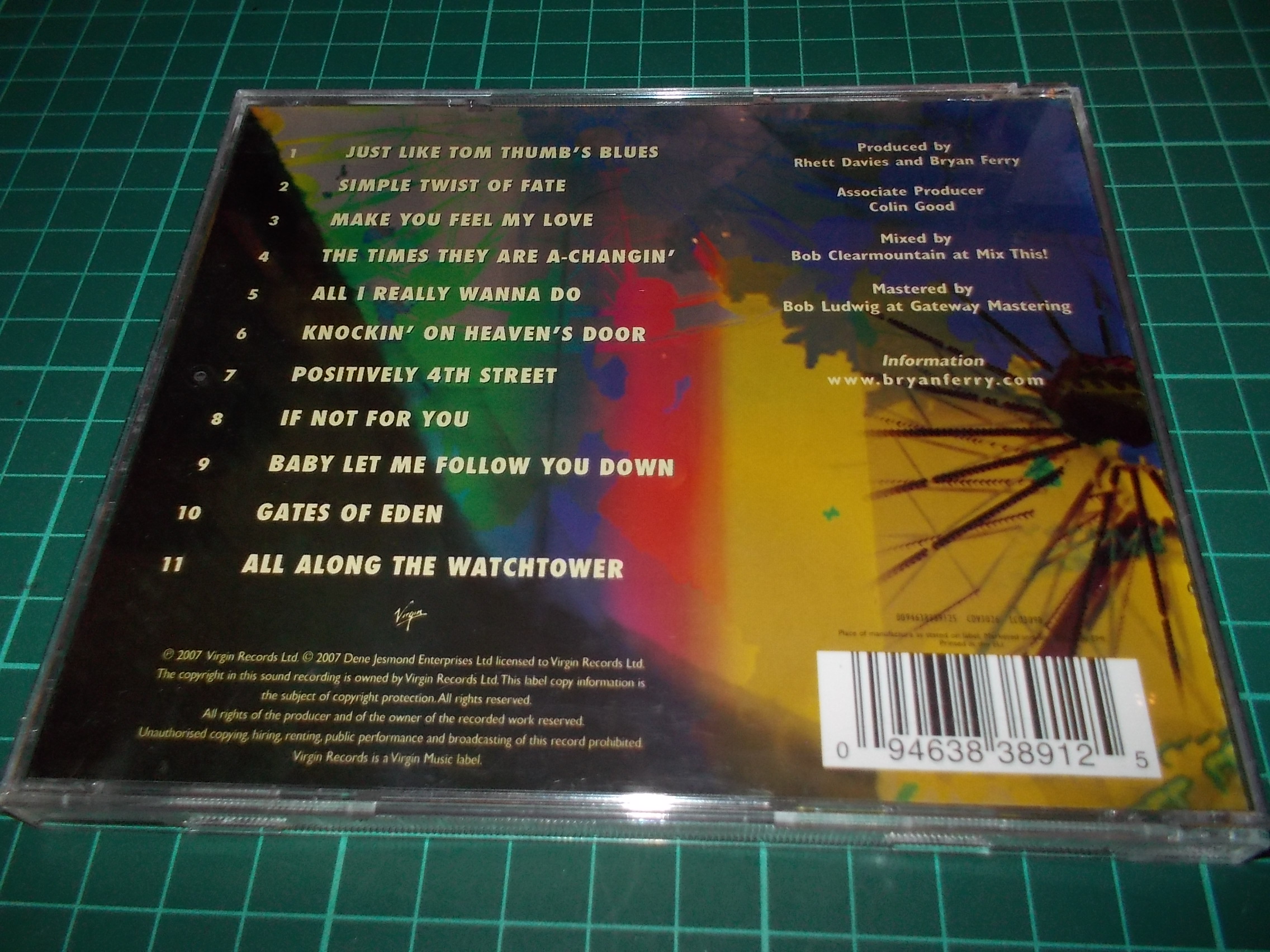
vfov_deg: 48.2
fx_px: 1064
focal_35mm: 29
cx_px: 635
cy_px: 476
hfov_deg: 61.7
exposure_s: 1/30
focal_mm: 4.1
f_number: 3.3
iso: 200
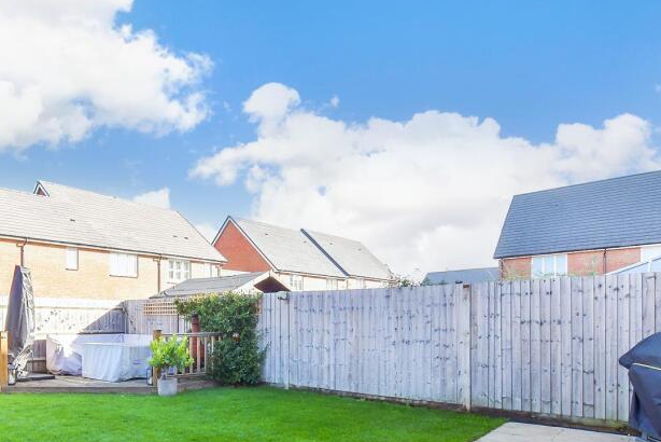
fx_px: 459
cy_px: 329
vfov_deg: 49.4
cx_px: 206
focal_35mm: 25
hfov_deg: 68.9
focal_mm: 10
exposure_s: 1/250
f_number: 8
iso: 500
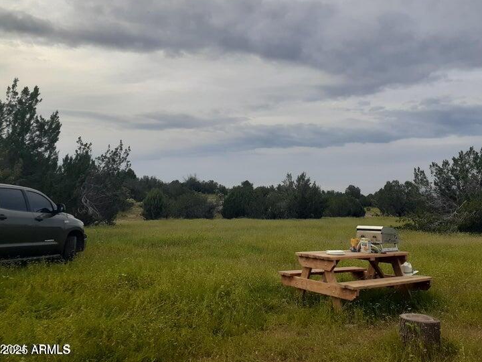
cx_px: 284
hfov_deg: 56.5
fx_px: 446
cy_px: 154
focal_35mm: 32
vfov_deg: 44.0
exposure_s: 1/562
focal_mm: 3.6
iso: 40
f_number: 1.9
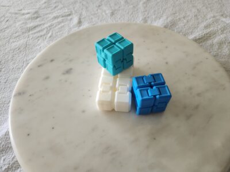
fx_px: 153
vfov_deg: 58.9
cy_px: 86
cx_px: 115
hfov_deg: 73.9
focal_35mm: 23
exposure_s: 1/120
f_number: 1.8
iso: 160
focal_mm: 5.4
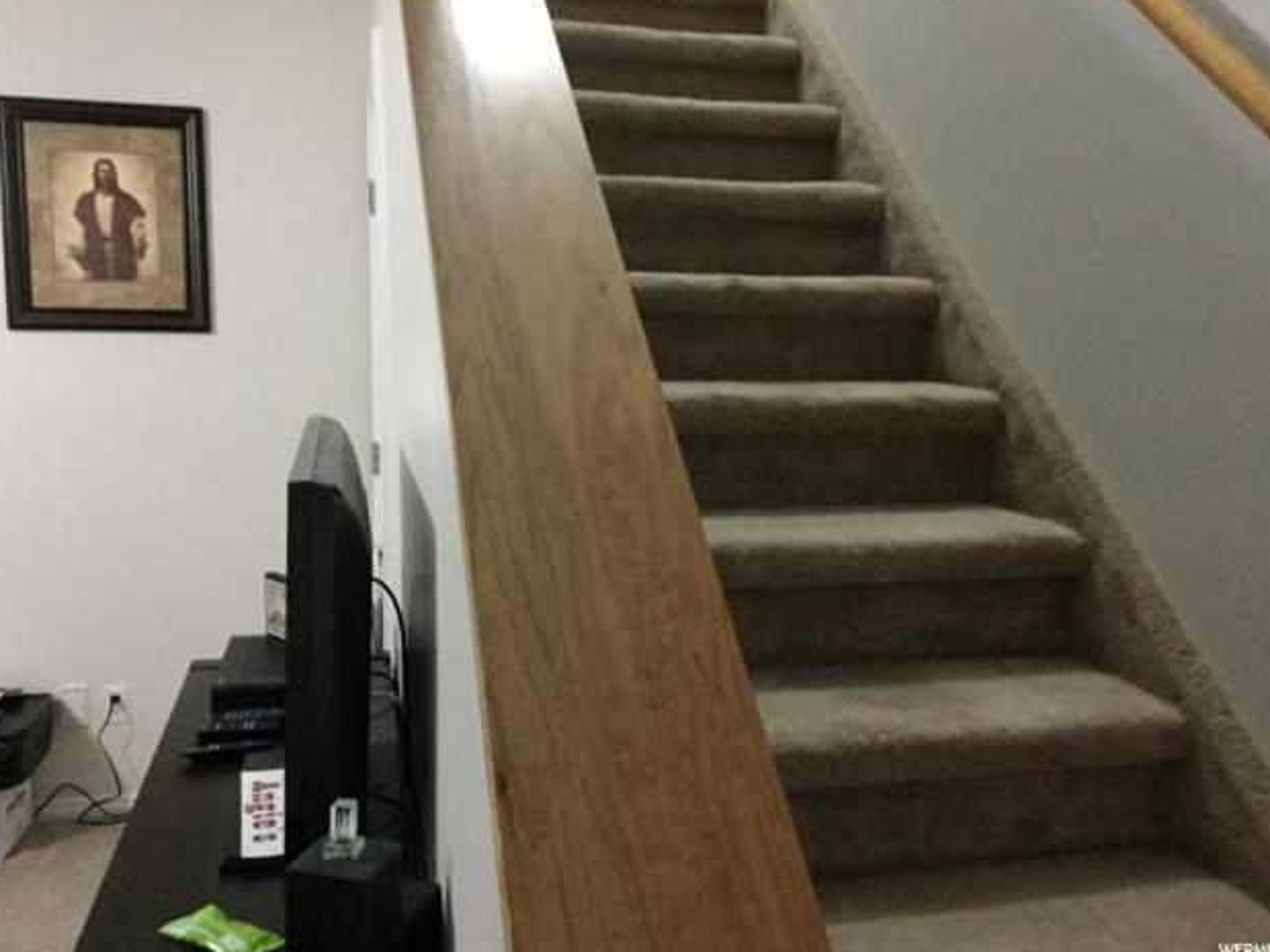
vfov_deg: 44.2
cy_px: 467
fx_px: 1174
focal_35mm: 32
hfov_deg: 56.8
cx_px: 629
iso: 400
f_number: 2.4
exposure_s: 1/15
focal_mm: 3.3
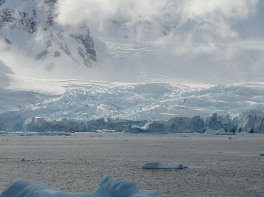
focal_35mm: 127
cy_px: -11
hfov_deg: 15.5
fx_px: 968
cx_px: 185
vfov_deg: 11.5
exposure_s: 1/500
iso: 100
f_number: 11
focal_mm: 50
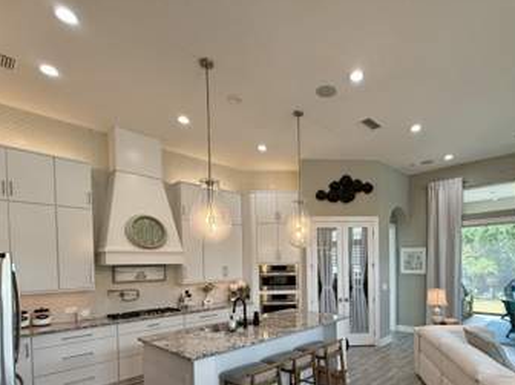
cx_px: 316
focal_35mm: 20
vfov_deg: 63.4
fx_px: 297
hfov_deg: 80.6
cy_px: 269
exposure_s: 1/124
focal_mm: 2.22
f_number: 2.2
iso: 160
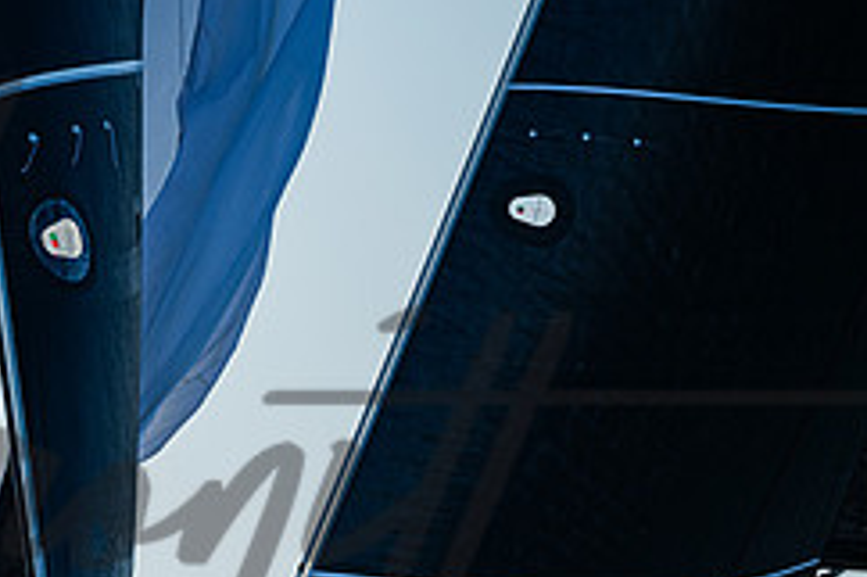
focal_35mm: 804
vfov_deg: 1.7
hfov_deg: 2.6
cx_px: 18
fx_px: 19349
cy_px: 500
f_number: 5.6
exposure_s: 1/2500
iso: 400
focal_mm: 320
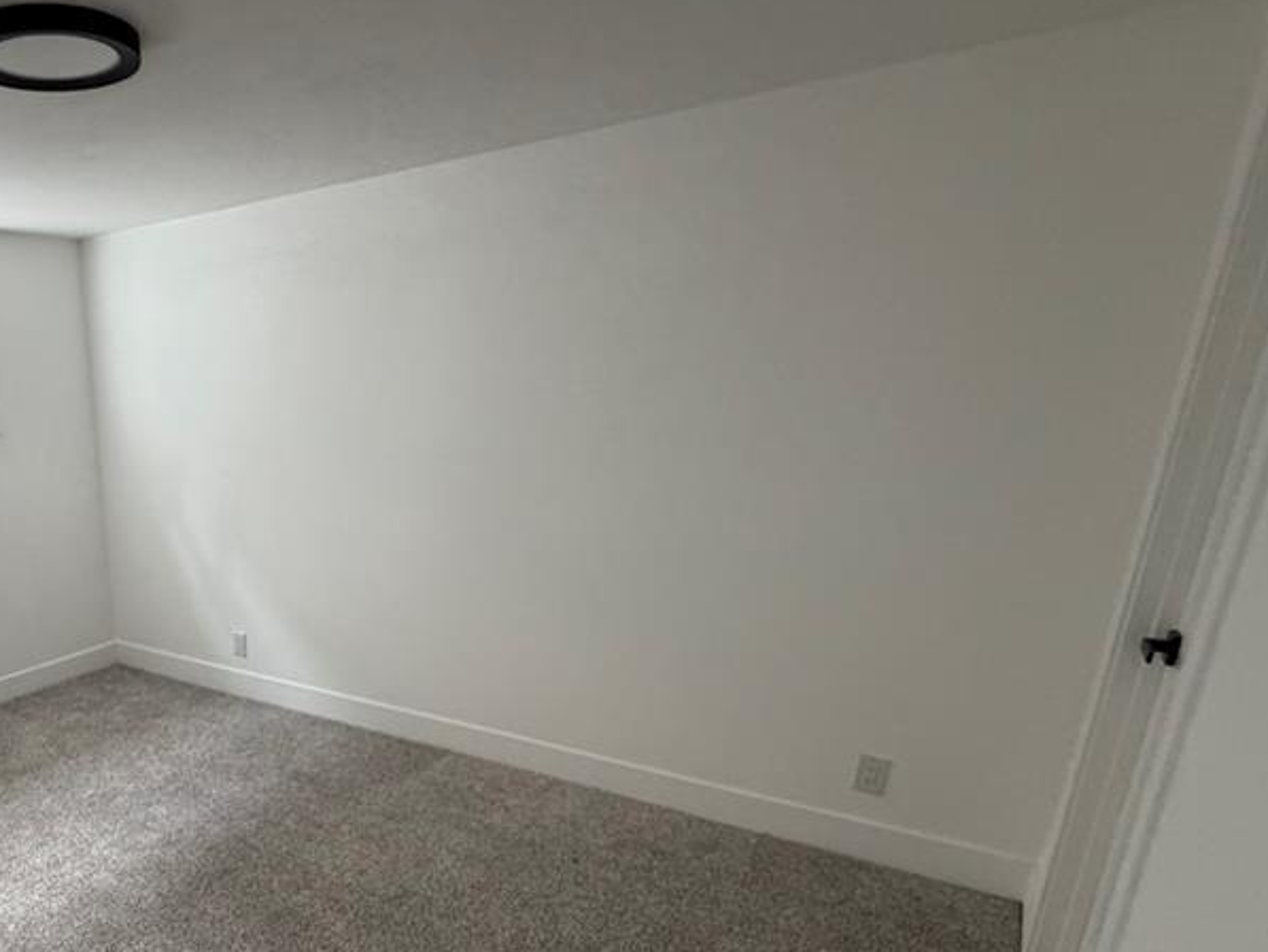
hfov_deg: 65.5
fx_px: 879
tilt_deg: -15.6
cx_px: 263
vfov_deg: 55.4
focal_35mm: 24
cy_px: 652
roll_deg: +2.3
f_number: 2.2
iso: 320
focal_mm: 2.22
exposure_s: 1/109
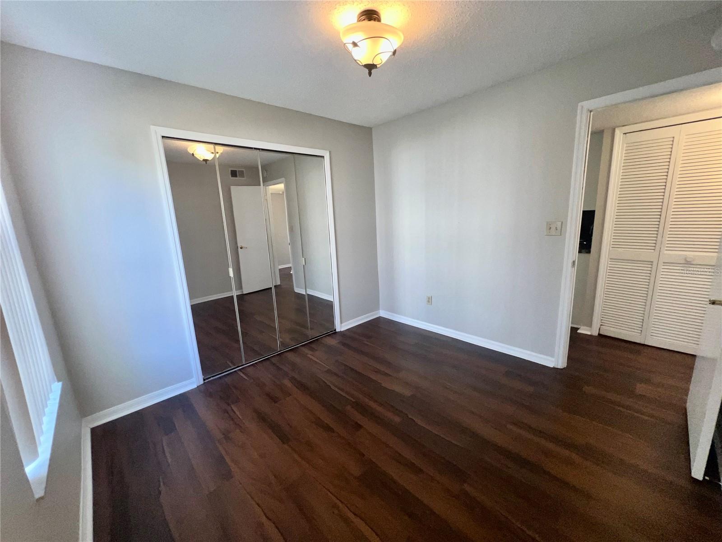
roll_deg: +3.1
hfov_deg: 106.2
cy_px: 271
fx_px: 271
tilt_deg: -12.8
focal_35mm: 13
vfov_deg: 89.9
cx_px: 361
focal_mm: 1.57
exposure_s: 1/120
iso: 80
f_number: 1.8
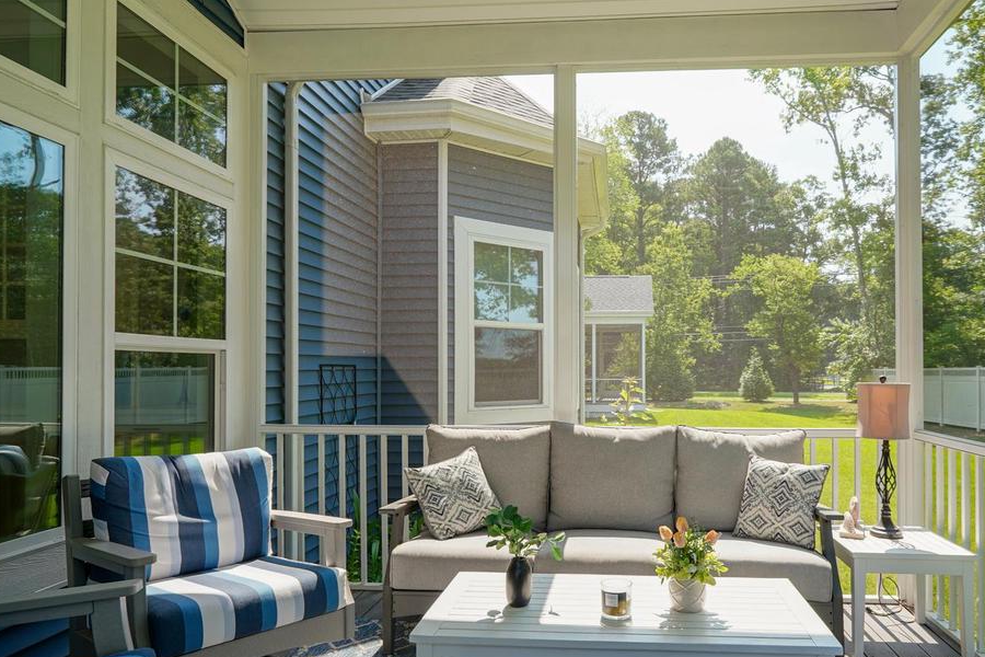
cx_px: 582
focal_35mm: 24
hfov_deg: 73.1
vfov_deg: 53.0
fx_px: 657
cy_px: 367
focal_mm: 10
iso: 100
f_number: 5
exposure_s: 1/100
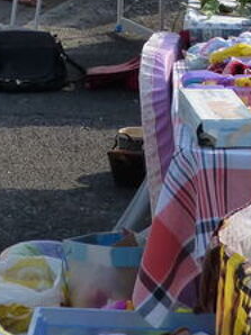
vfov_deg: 9.7
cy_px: -185
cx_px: 66
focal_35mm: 197
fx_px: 1907
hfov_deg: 7.5
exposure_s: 1/1000
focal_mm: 7.9
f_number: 4
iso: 160
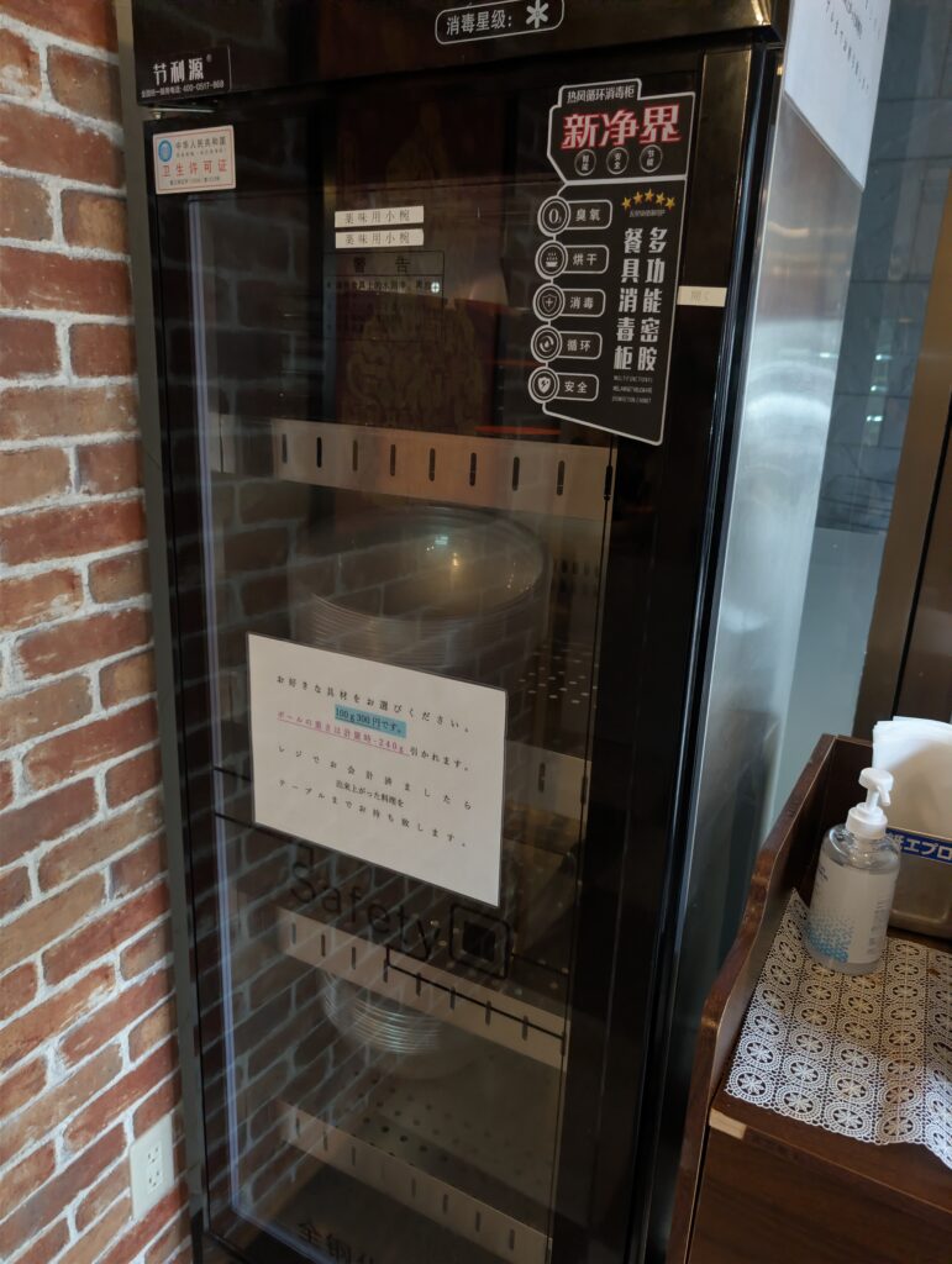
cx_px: 476
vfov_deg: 71.5
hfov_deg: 56.9
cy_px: 632
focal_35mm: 24
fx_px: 878
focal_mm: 6.9
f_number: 1.68
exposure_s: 1/531
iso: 2125
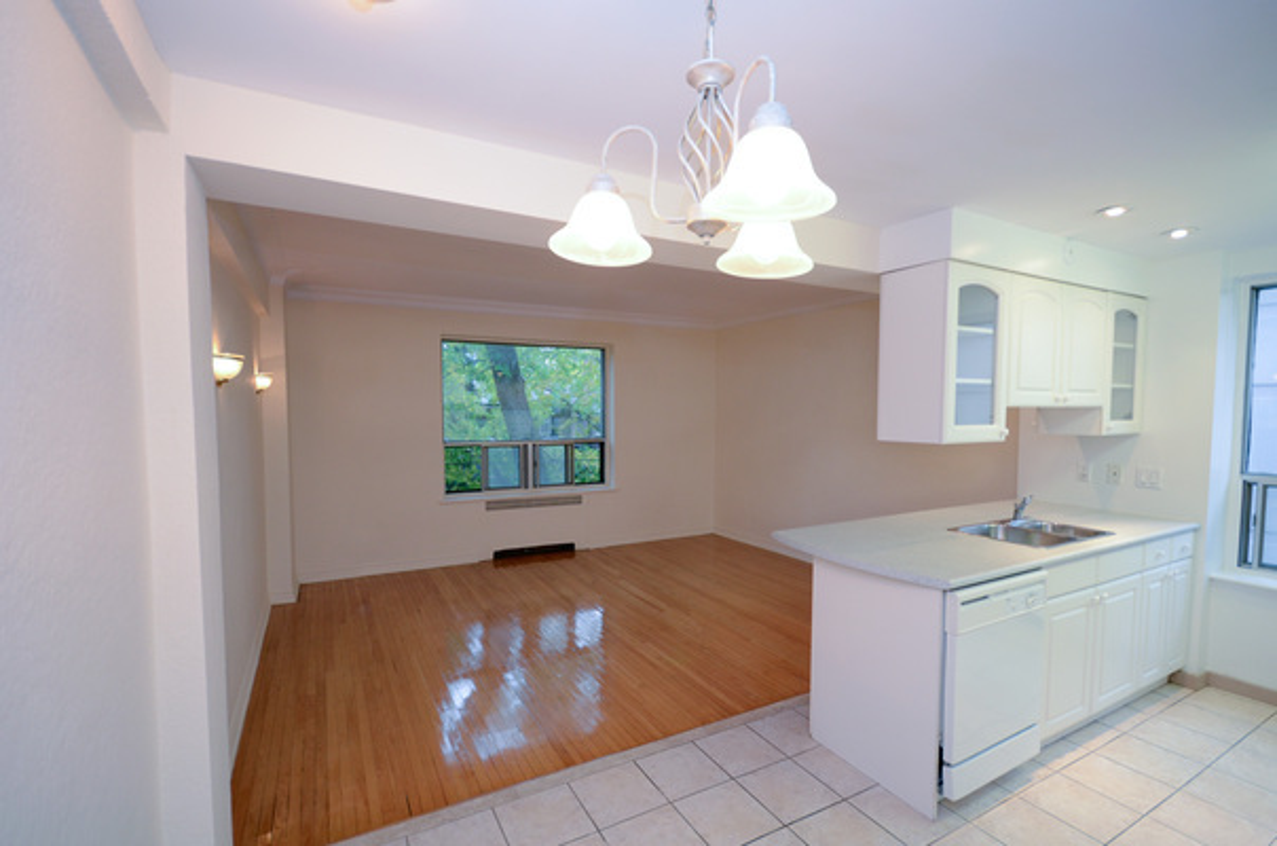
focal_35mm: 16
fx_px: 584
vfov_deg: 71.8
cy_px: 423
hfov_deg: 95.1
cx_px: 638
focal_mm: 11
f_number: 4.2
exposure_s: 1/25
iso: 400
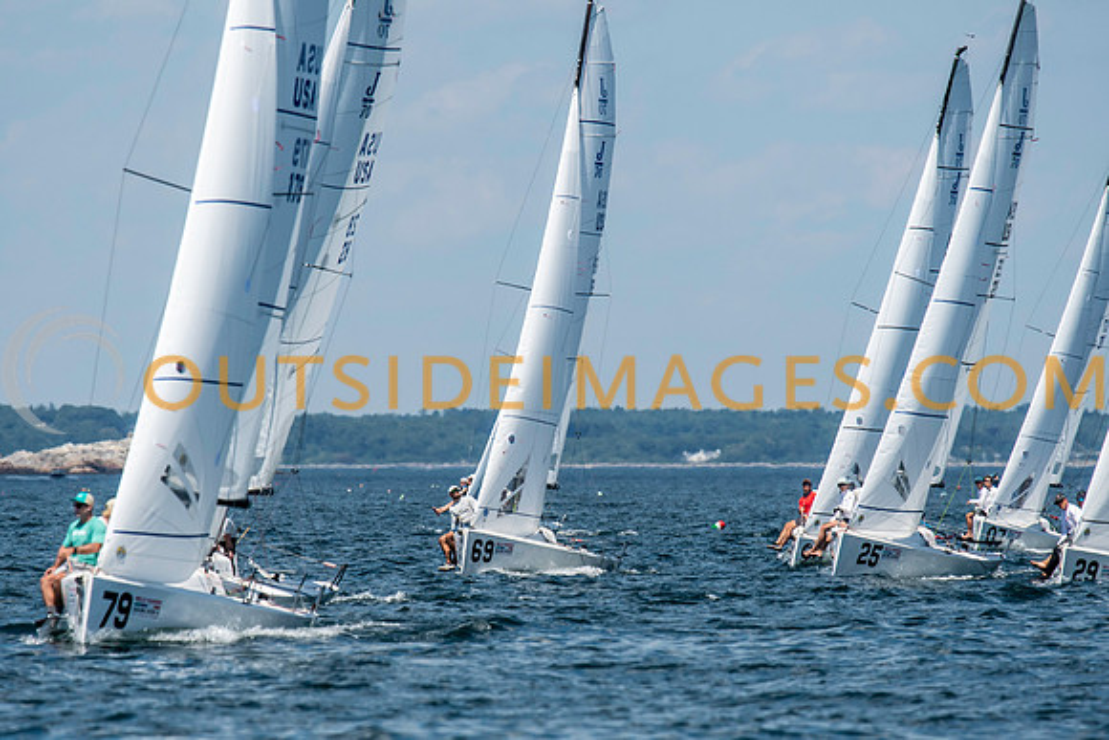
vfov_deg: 2.8
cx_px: 511
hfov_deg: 4.2
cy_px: 394
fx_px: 15056
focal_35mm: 489
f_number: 5.6
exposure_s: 1/2500
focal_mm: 300
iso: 320
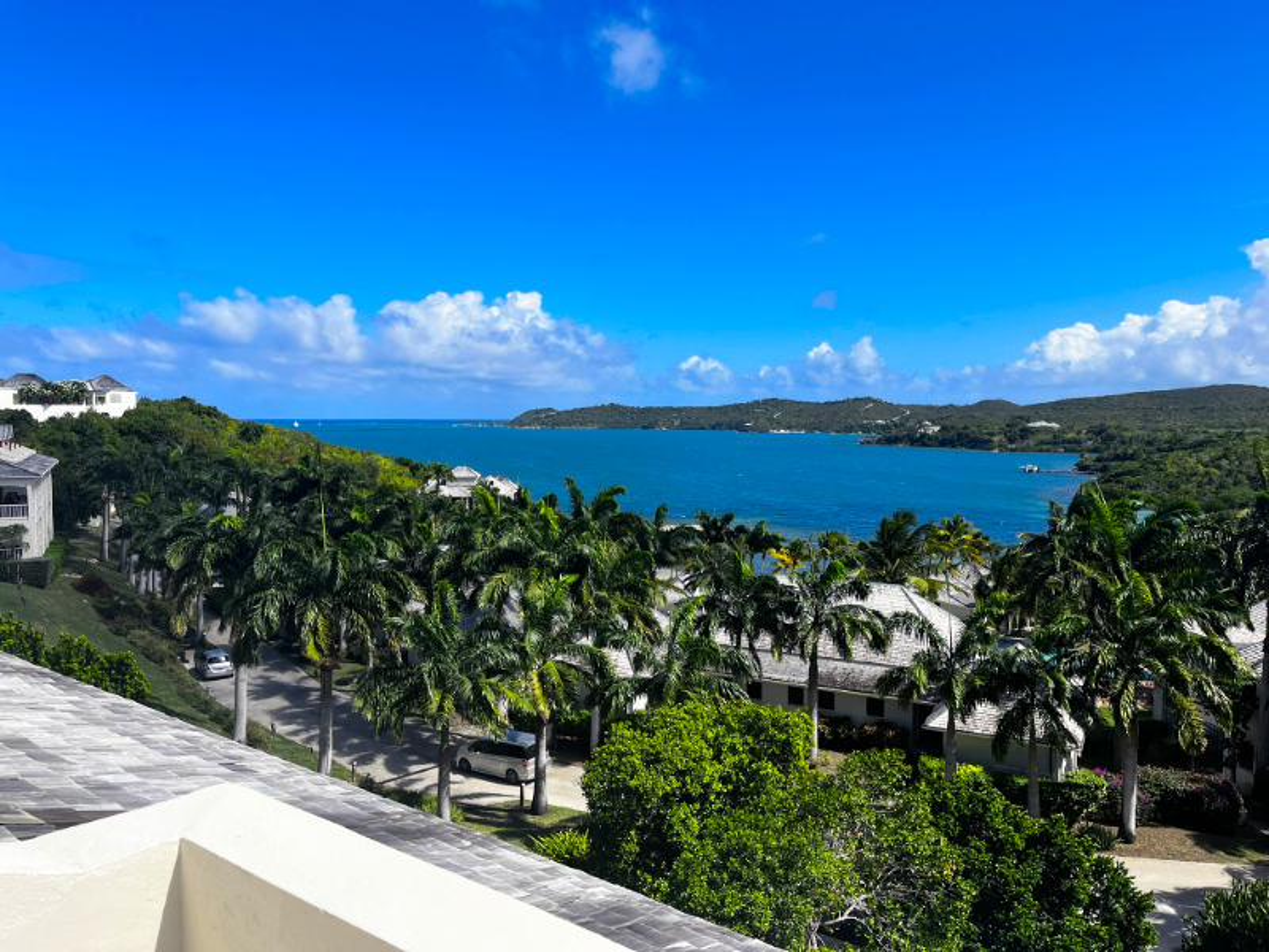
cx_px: 634
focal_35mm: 26
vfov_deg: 53.1
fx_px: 953
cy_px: 476
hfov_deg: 67.3
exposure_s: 1/4016
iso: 50
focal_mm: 5.1
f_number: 1.6
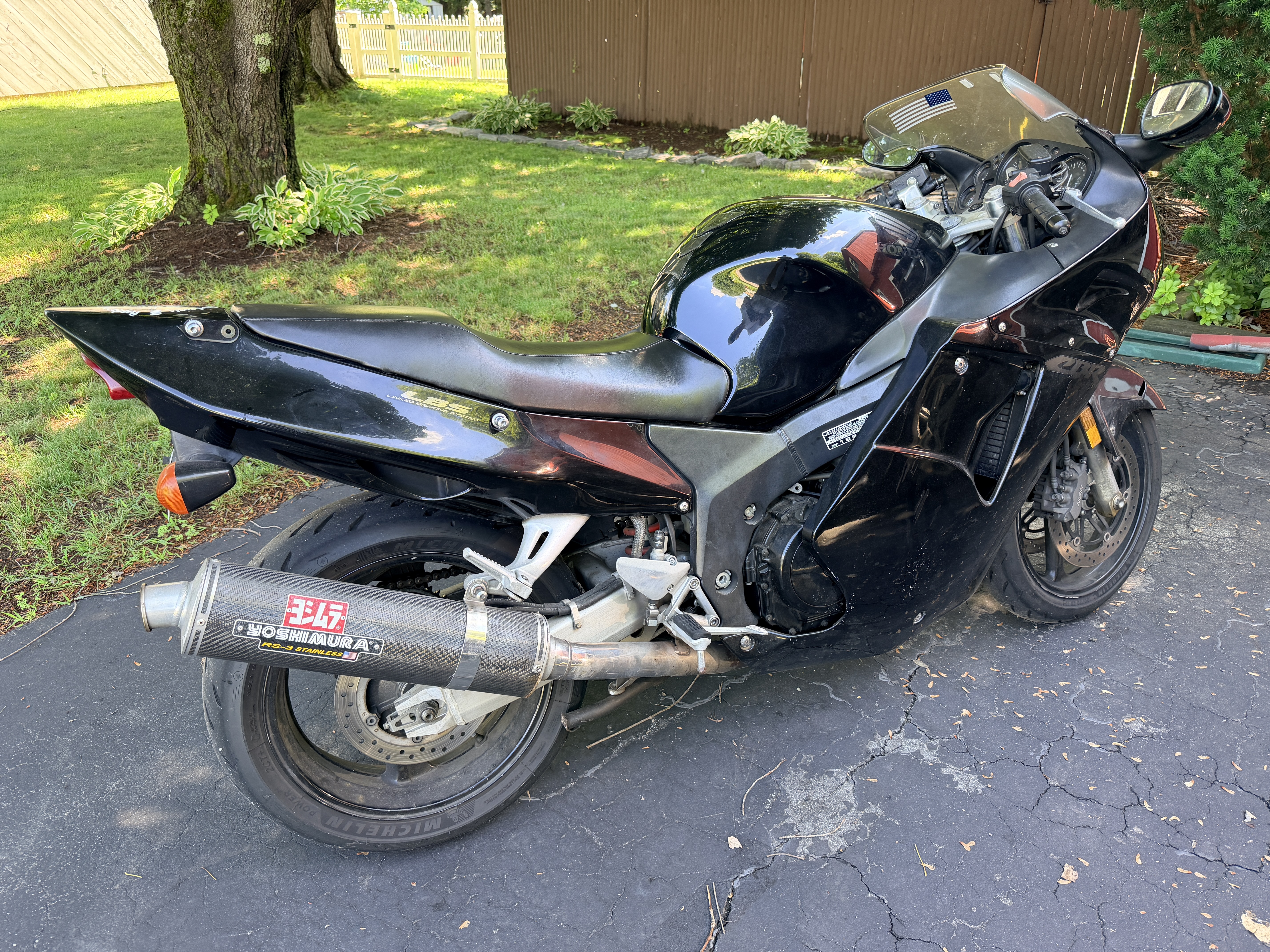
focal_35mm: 24
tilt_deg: -27.2
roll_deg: +0.9
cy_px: 476
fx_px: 881
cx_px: 635
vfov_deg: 56.8
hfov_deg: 71.6
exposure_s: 1/140
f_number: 1.78
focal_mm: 6.76
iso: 125
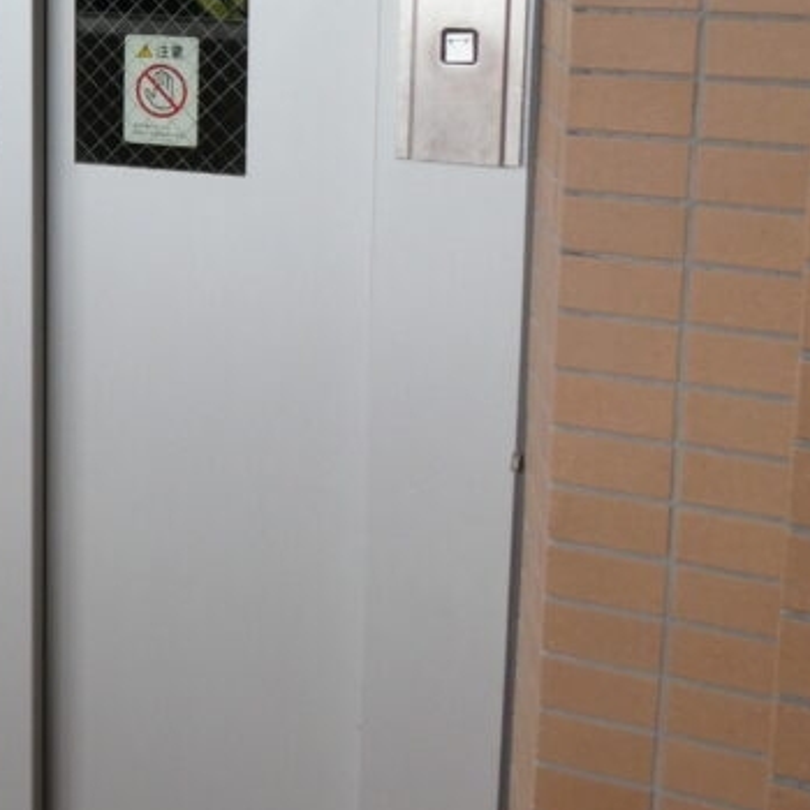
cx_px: -72
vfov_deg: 26.9
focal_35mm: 62
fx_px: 1641
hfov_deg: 25.7
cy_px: 104
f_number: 3.3
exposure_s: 1/60
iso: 160
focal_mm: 4.3
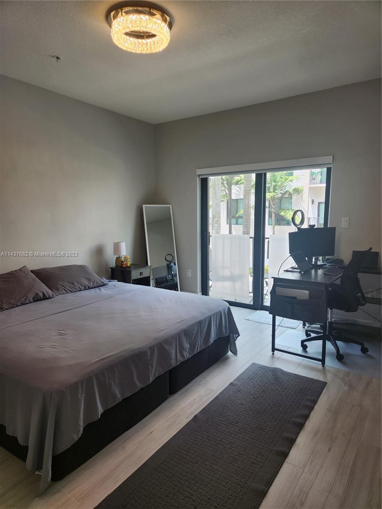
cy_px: 254
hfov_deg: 58.9
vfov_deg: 73.9
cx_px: 191
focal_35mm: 23
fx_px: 338
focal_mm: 5.4
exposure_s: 1/120
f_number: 1.8
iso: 32
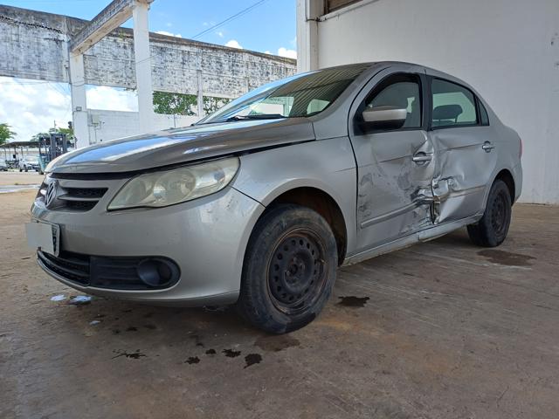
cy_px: 210
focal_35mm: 25
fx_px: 404
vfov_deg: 54.9
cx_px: 280
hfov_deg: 69.4
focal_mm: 4.65
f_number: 1.8
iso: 50
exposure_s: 1/251
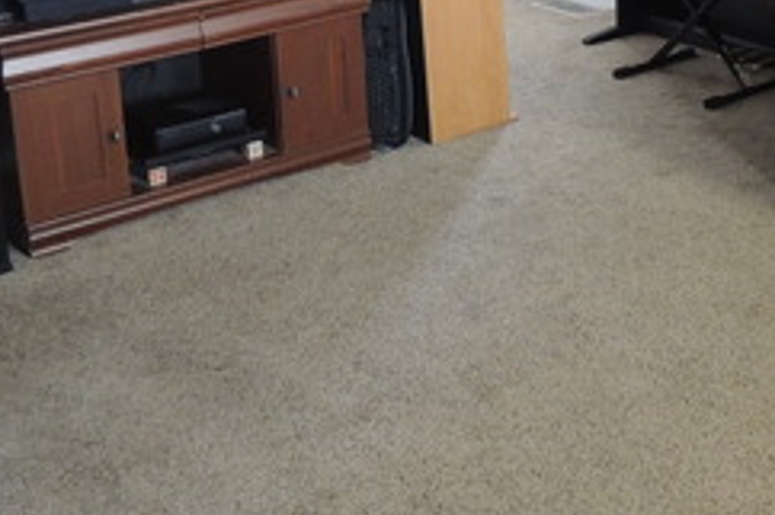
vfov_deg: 19.6
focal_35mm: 66
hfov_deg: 29.1
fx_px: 1420
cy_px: -70
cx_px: 727
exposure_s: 1/20
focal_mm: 4.3
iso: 400
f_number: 3
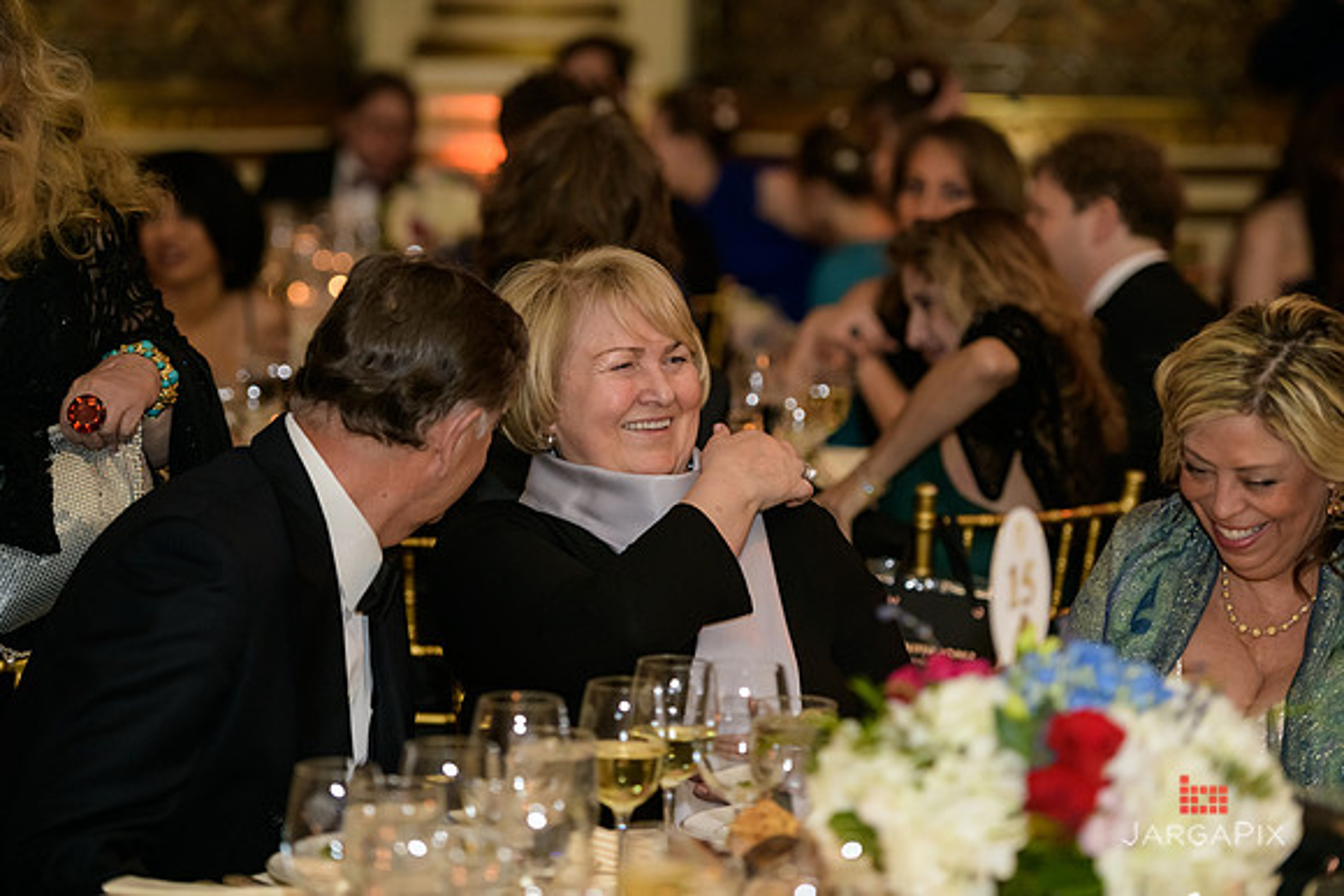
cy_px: 448
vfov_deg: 11.0
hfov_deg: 16.4
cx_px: 672
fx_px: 4668
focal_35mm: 125
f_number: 3.2
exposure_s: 1/125
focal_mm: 125
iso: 1600
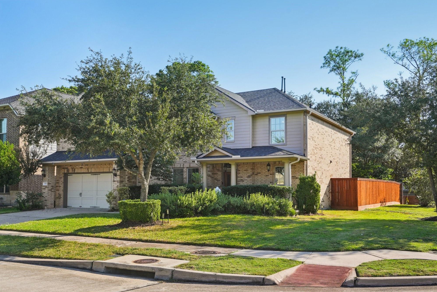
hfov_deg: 53.1
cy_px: 150
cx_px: 221
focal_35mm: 36
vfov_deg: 36.9
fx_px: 437
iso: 400
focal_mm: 35
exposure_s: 1/750
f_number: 8
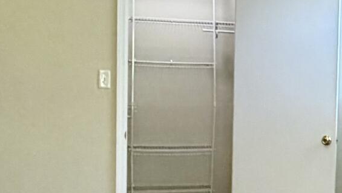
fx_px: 735
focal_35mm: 81
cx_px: 370
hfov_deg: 24.6
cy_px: 125
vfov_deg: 14.9
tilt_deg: -2.2
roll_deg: -0.9
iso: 250
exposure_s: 1/60
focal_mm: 2.22
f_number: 2.2
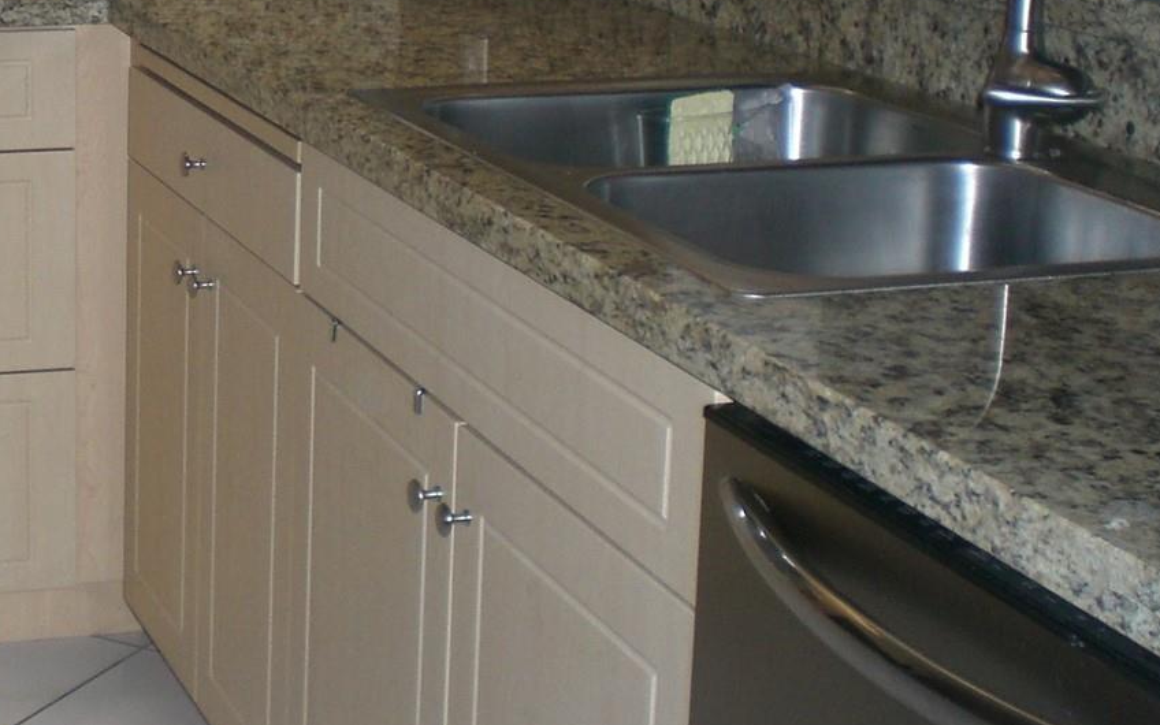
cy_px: 144
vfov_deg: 17.0
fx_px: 2403
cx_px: 97
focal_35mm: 76
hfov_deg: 26.2
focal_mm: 6.3
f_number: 3.1
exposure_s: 1/60
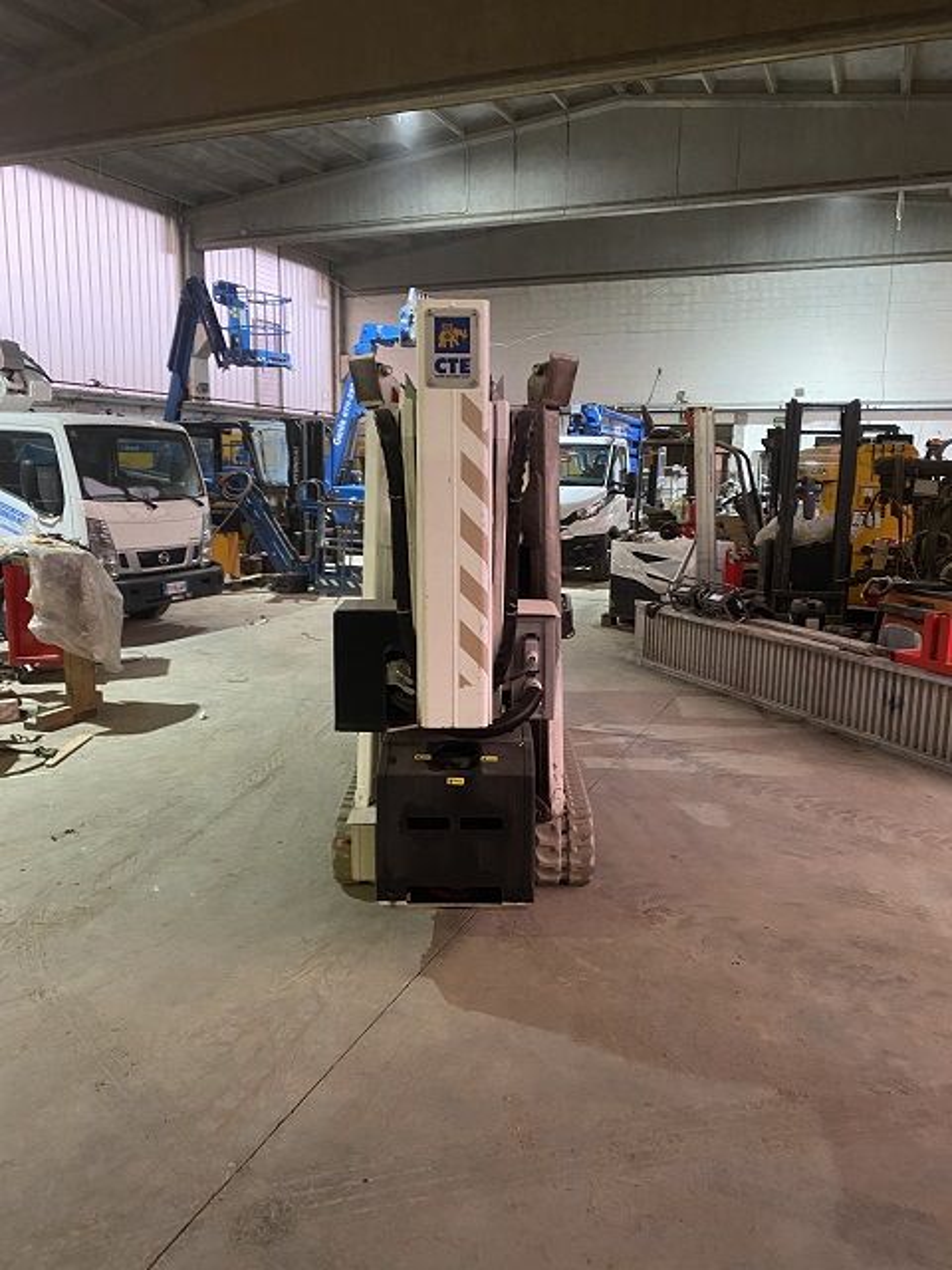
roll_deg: -0.9
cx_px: 476
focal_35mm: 26
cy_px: 635
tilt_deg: -11.0
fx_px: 953
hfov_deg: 53.1
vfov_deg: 67.3
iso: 500
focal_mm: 4.25
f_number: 1.8
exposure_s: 1/25
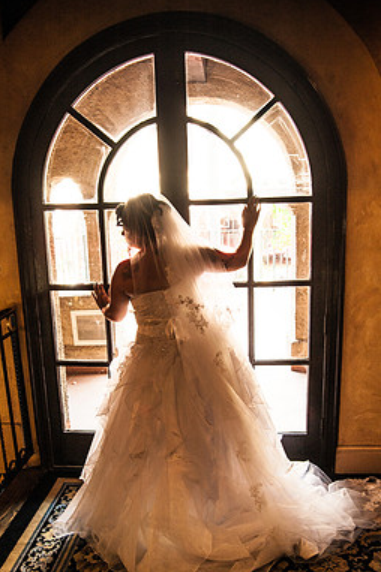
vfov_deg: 57.0
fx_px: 525
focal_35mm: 33
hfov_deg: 39.9
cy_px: 334
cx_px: 185
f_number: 4
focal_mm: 28
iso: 250
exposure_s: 1/60
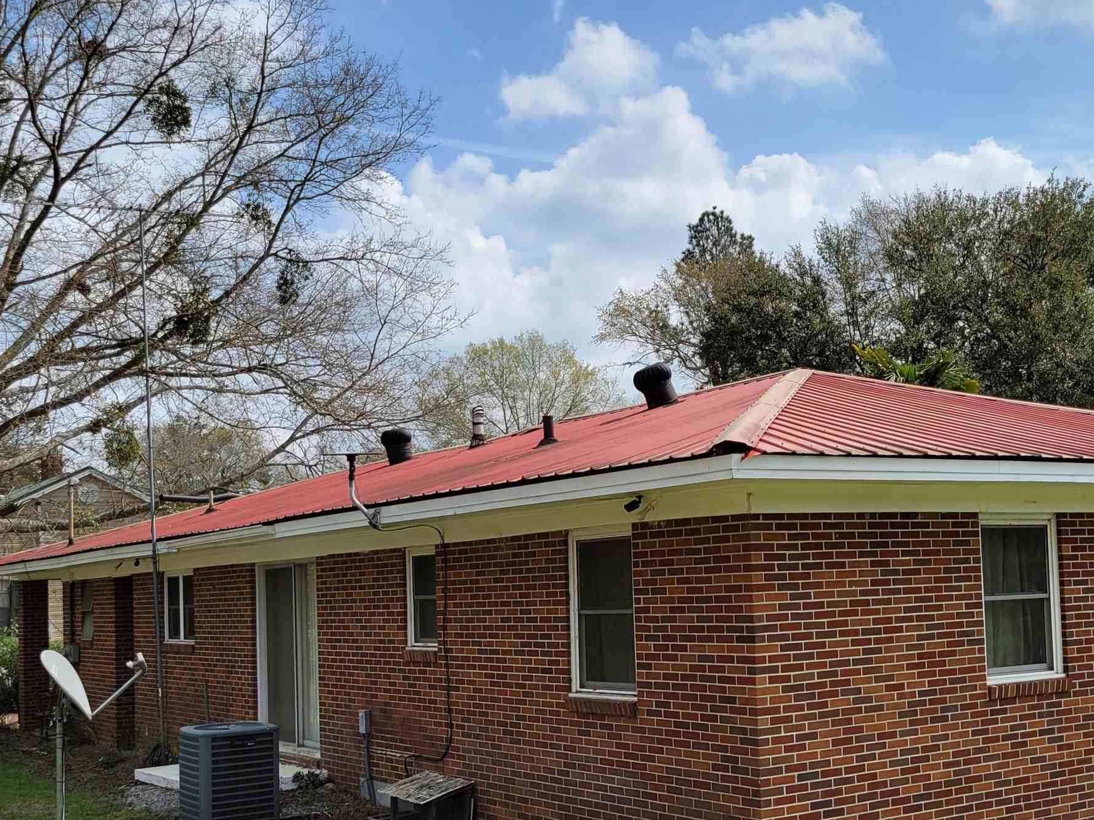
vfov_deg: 32.0
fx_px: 1422
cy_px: 538
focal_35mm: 45
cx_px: 719
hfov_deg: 41.6
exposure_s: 1/2866
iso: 40
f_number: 1.8
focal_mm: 5.4
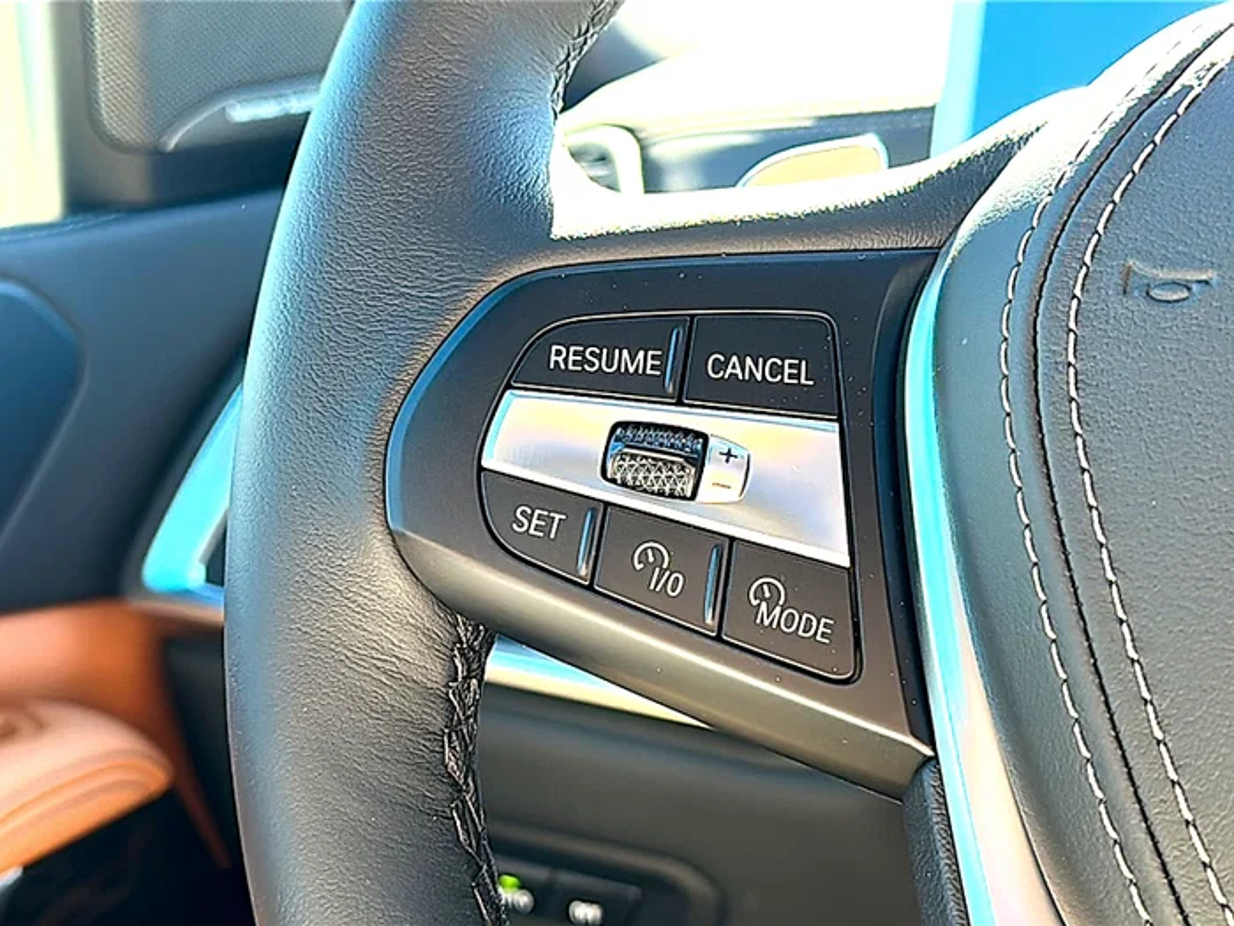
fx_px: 1604
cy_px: 463
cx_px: 617
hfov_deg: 42.1
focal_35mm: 45
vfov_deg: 32.2
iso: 100
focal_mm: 6.86
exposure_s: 1/254
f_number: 1.78
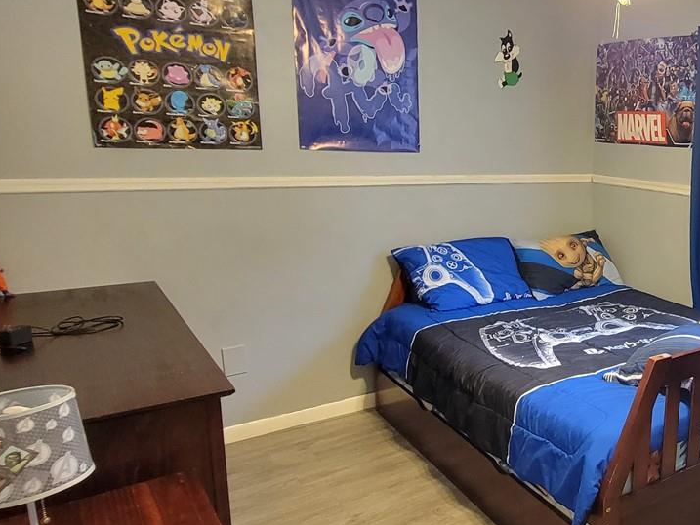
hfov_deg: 51.6
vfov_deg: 48.2
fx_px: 587
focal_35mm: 29
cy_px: 247
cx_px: 673
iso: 640
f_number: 2.2
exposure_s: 1/24
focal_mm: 2.2
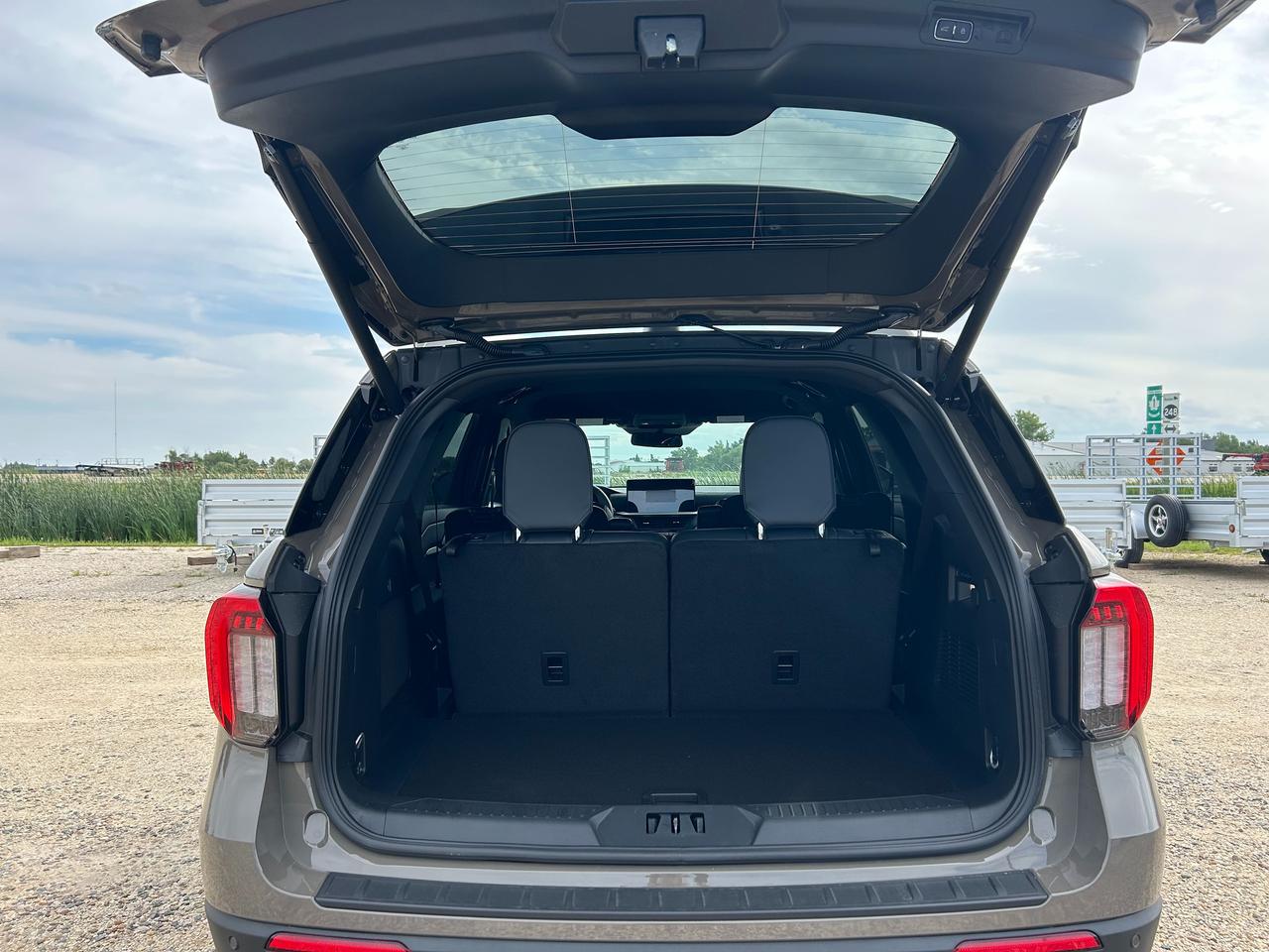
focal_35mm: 26
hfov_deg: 67.3
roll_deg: +0.5
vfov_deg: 53.1
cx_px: 634
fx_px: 953
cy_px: 476
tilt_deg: -0.8
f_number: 1.5
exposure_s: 1/1869
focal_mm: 5.7
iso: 50
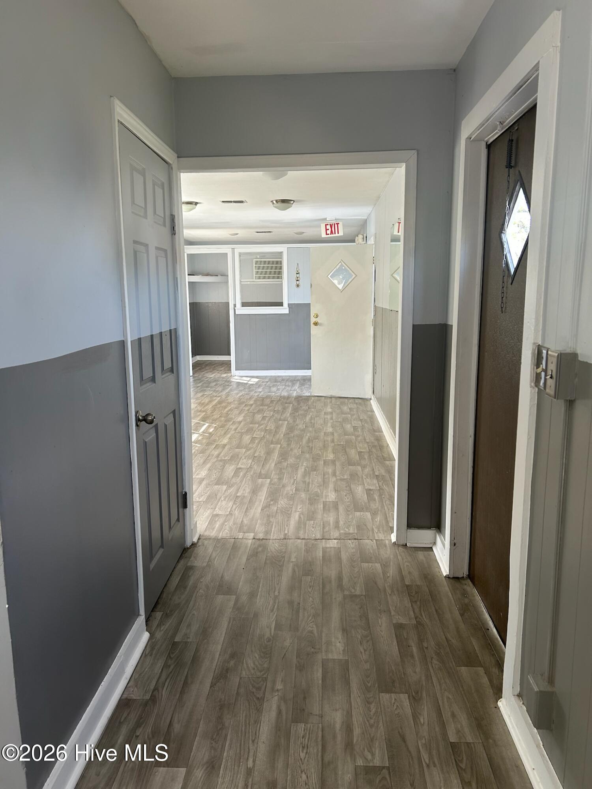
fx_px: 593
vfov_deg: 67.3
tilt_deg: -9.4
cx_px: 296
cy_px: 394
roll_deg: +1.7
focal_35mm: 26
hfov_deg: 53.1
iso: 64
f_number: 1.5
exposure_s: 1/121
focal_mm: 5.7
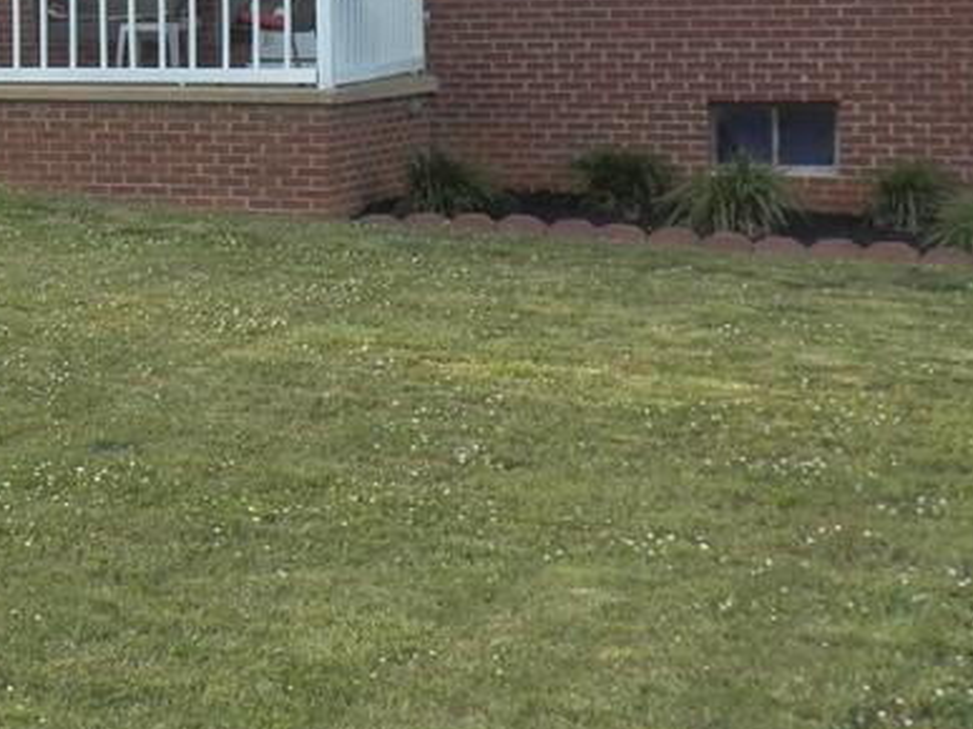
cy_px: 63
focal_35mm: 82
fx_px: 2304
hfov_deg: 21.6
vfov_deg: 17.7
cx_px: -274
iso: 125
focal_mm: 5.5
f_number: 4
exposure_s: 1/250
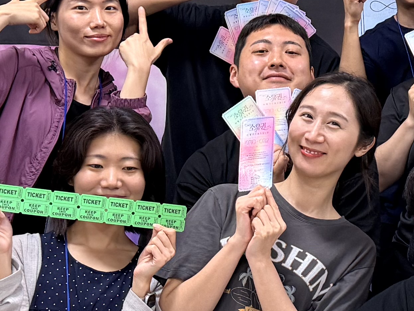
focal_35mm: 110
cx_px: 449
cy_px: 77
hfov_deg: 17.3
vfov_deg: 13.4
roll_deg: -0.3
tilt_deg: +7.5
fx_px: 1316
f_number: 1.78
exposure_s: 1/60
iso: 200
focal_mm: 6.76
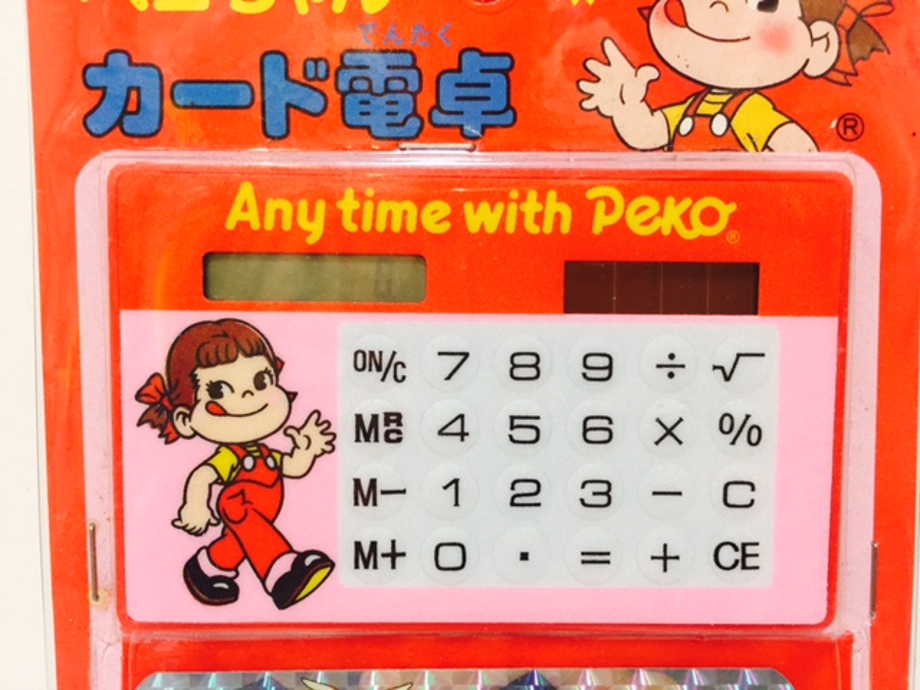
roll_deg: -0.6
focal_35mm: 29
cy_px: 345
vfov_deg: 48.2
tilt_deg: -10.3
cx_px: 460
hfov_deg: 61.7
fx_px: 771
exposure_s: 1/33
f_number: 2.2
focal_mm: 4.15
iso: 200
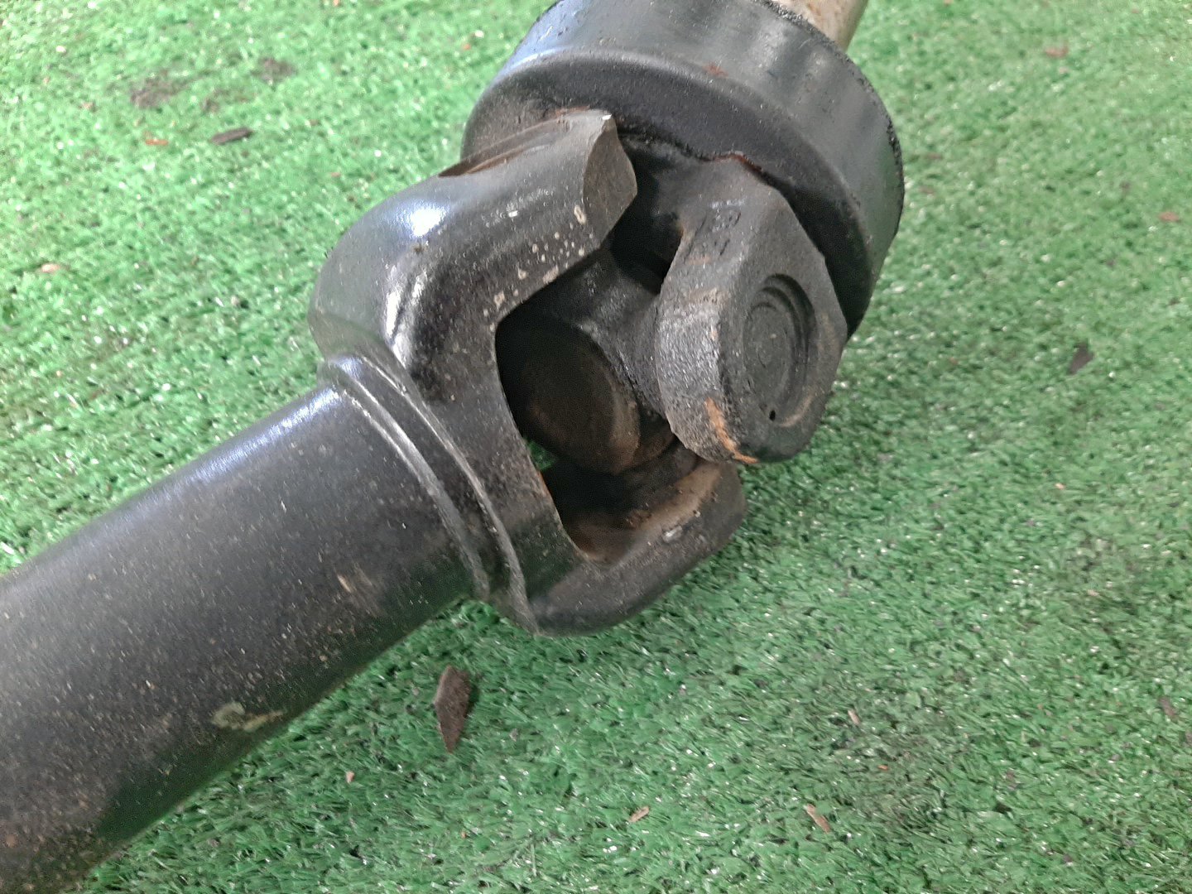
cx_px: 596
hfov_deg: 67.3
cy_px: 447
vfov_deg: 53.1
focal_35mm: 26
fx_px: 895
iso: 237
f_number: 1.7
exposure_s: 1/25
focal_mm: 3.93
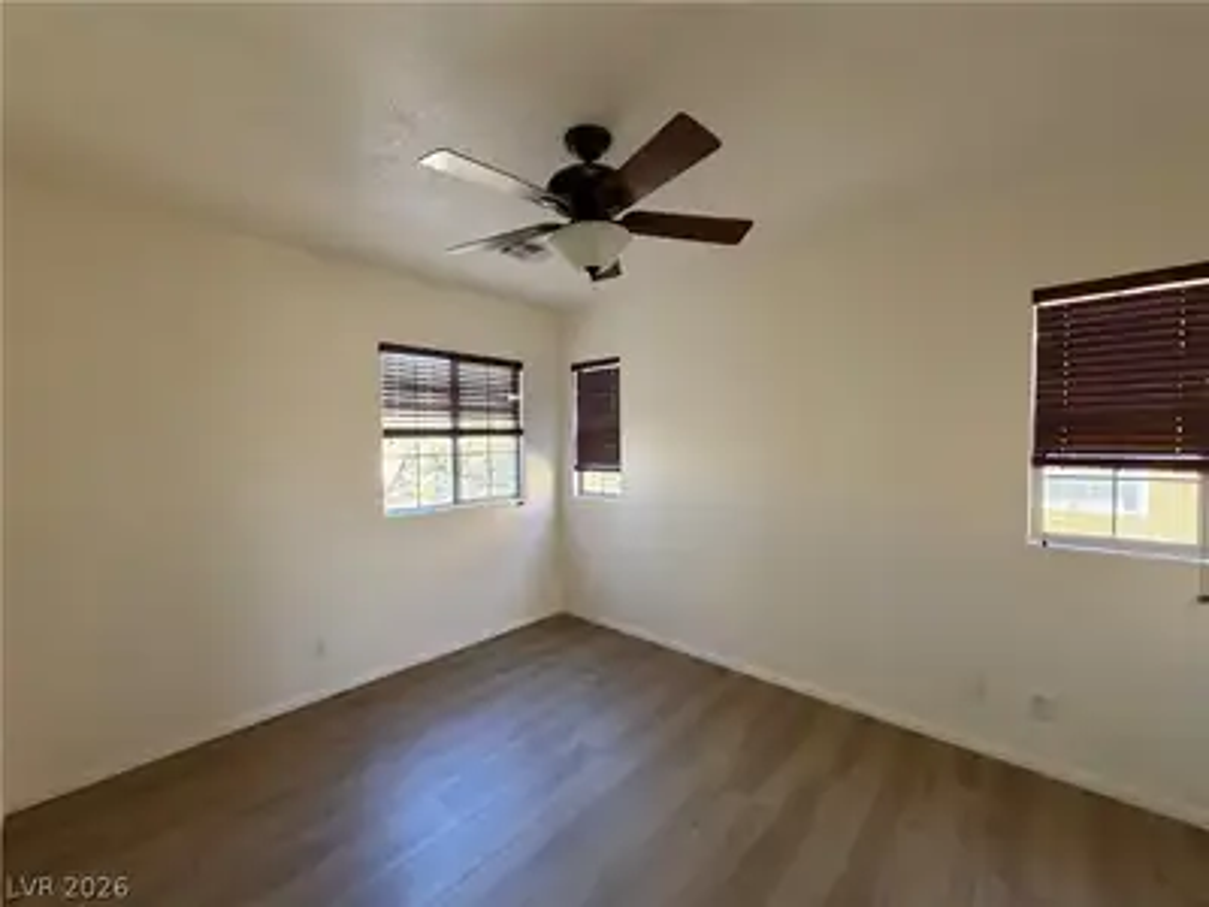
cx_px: 604
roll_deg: +0.9
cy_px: 454
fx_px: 489
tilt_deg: -2.3
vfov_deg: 85.7
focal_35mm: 14
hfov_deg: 102.1
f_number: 2.2
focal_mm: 2.22
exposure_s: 1/60
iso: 320
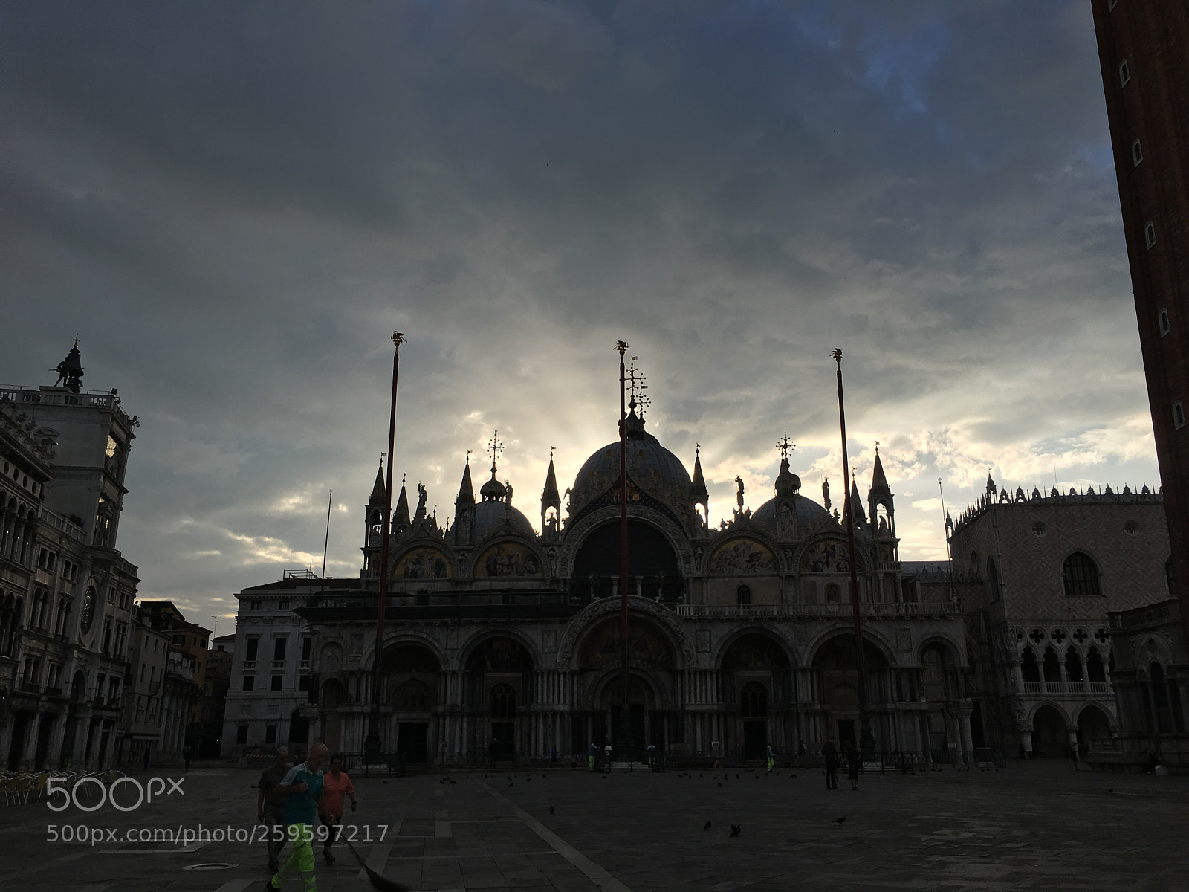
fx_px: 996
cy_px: 446
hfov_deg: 61.7
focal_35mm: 29
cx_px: 594
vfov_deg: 48.2
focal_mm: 4.15
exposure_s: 1/2079
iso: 25
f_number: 2.2
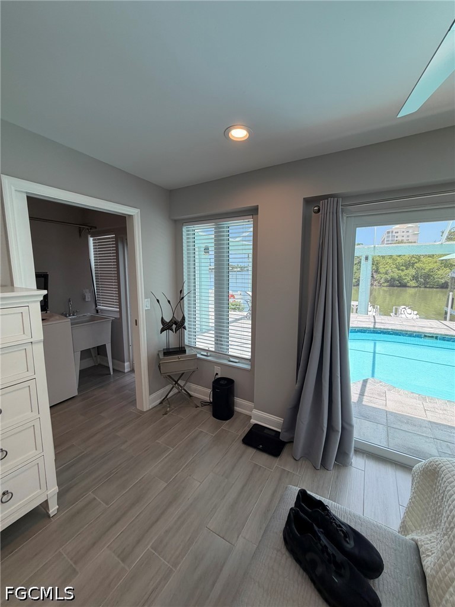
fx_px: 245
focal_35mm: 14
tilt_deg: -7.6
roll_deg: +0.4
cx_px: 228
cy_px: 304
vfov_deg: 102.1
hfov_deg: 85.7
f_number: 2.2
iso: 50
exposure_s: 1/120
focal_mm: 2.22
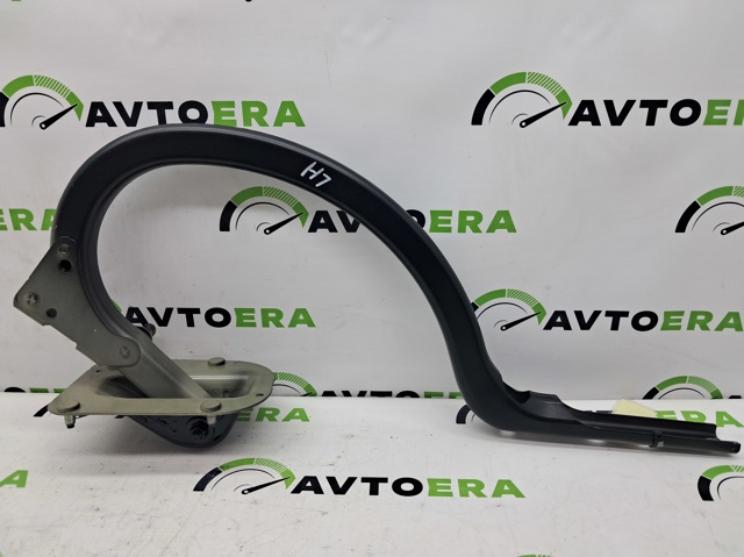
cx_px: 372
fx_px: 580
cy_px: 278
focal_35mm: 27
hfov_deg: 65.4
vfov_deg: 51.3
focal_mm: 4
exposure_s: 1/100
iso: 50
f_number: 1.8
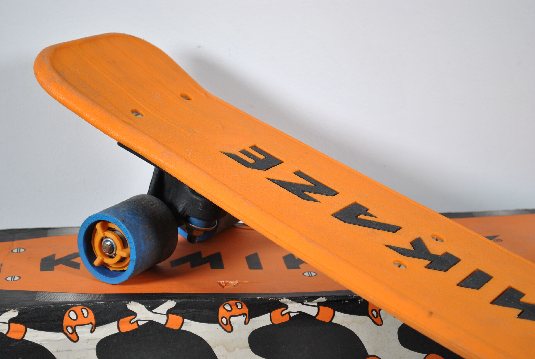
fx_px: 1229
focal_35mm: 82
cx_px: 268
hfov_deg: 24.6
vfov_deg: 16.6
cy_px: 180
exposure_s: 1/80
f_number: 5.6
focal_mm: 55
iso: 200
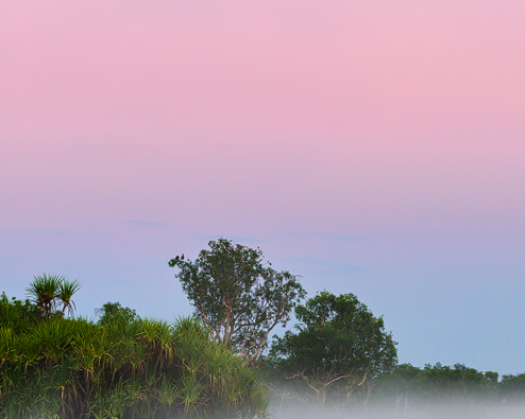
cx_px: 465
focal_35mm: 187
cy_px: 420
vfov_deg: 8.2
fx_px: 2905
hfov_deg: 10.3
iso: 160
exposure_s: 1/10
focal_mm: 82
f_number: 11
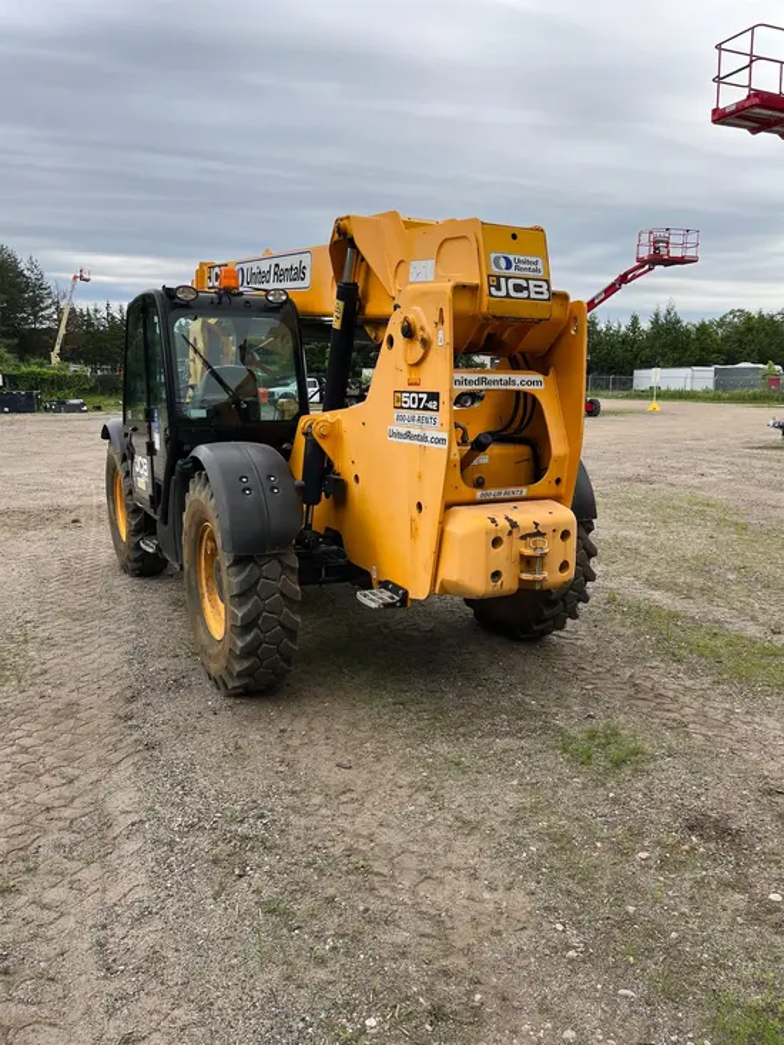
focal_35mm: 26
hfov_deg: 53.1
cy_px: 522
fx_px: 785
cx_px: 392
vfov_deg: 67.3
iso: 50
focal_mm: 5.1
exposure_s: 1/529
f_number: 1.6
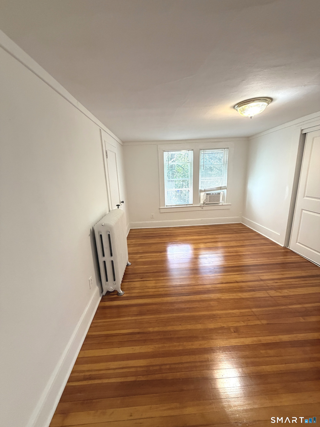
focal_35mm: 14
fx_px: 173
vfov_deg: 102.1
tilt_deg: -12.9
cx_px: 160
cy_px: 214
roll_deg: +2.0
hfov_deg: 85.7
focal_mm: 2.22
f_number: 2.2
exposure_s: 1/60
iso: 320
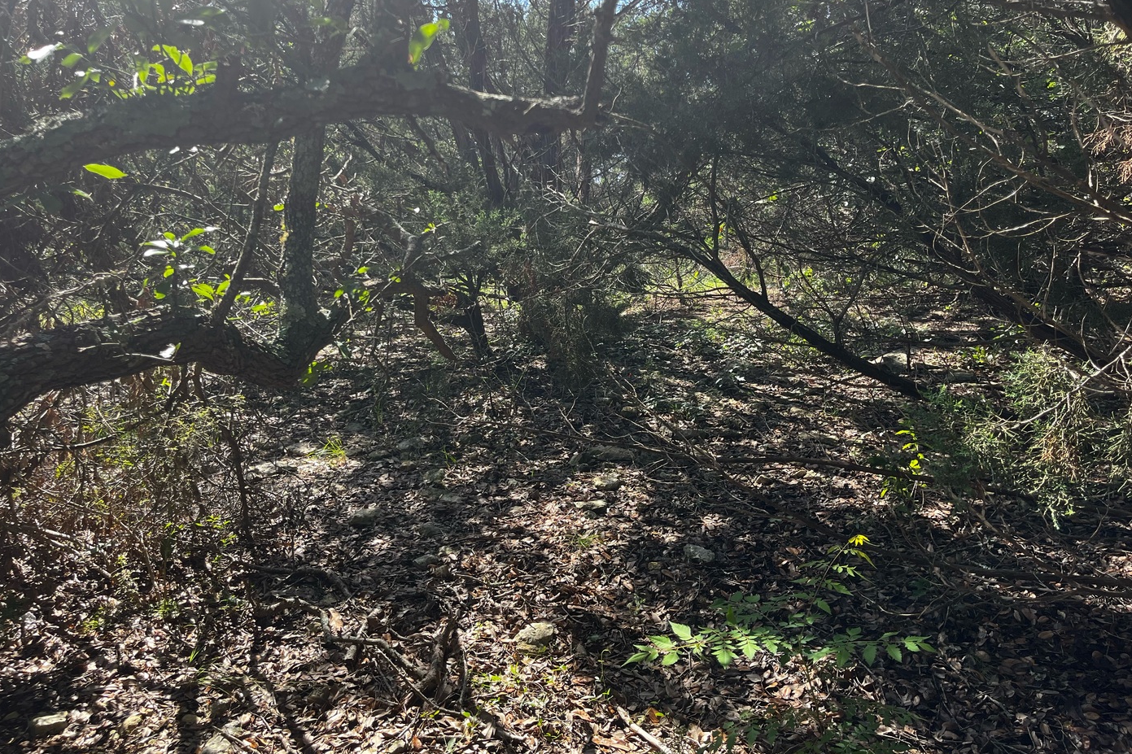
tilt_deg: -1.9
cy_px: 354
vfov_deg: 46.4
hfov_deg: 65.5
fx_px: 880
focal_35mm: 28
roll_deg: +0.8
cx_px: 570
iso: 50
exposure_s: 1/605
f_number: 1.6
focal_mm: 5.1
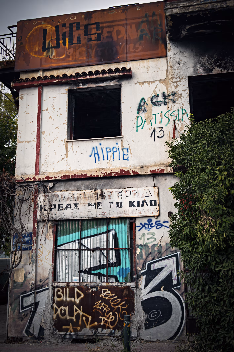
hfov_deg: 37.8
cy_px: 176
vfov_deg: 54.5
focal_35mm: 35
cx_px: 117
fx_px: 342
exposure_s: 1/320
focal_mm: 35
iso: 250
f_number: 4
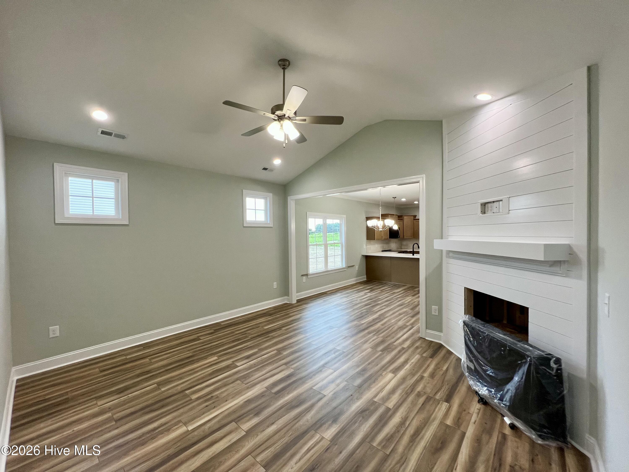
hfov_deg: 106.2
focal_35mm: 13
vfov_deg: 89.9
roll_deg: +0.5
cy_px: 236
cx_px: 314
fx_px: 236
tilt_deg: -1.4
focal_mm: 1.57
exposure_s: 1/120
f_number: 1.8
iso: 160
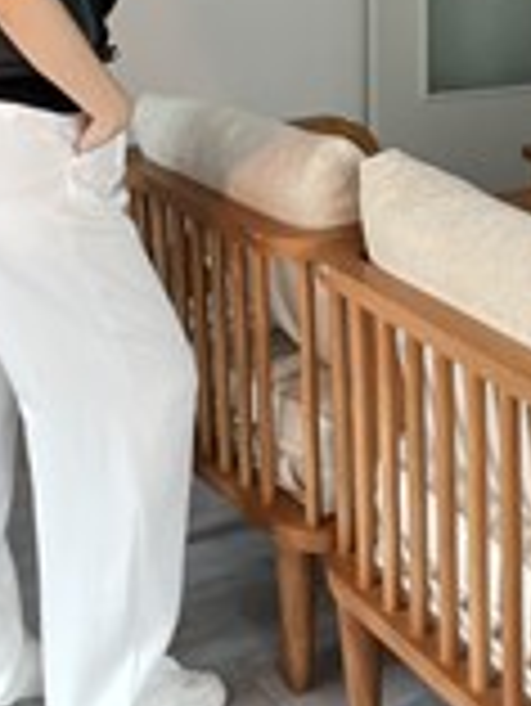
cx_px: 284
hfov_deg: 18.7
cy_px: -2
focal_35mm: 79
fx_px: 1614
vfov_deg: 23.6
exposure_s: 1/30
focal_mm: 2.71
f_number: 2.2
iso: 500
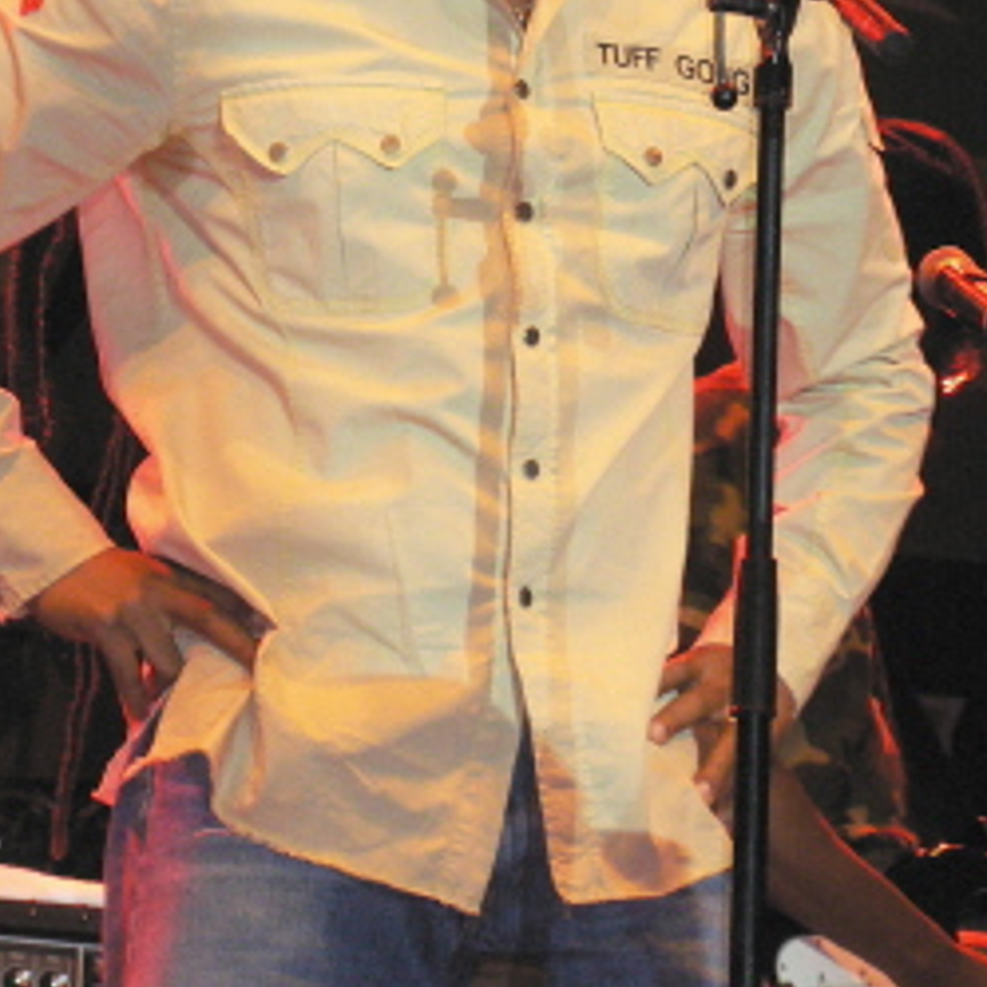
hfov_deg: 6.4
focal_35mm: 273
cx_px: 400
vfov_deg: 6.4
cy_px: 97
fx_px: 8807
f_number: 3.3
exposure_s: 1/60
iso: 400
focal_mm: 29.1
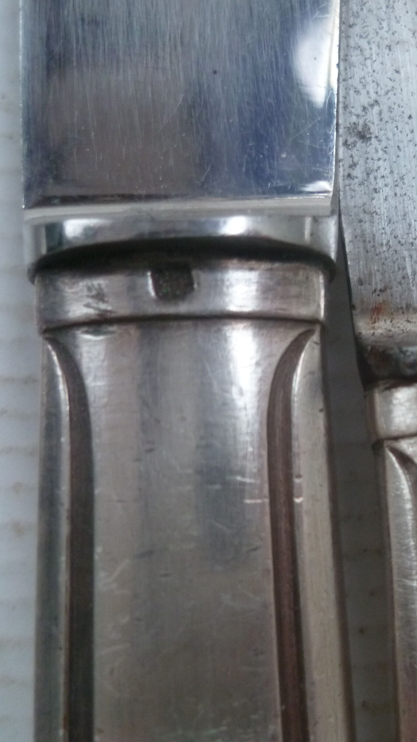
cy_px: 373
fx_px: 806
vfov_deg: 49.4
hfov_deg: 27.1
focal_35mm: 41
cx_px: 434
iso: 250
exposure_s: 1/30
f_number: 2.8
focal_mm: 5
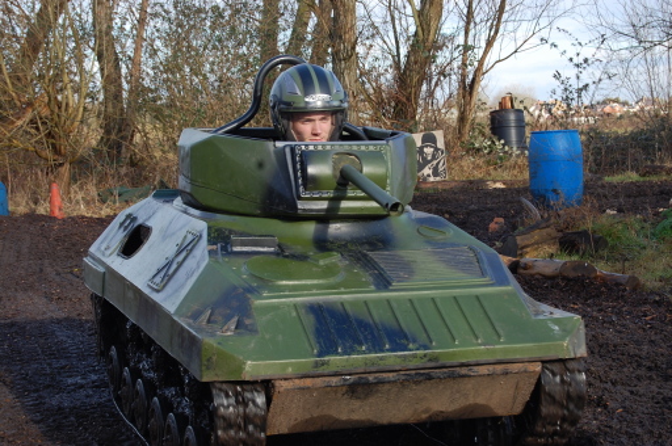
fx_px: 1538
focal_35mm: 82
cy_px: 223
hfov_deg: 24.6
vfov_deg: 16.5
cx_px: 336
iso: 200
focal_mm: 55
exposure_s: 1/125
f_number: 5.6
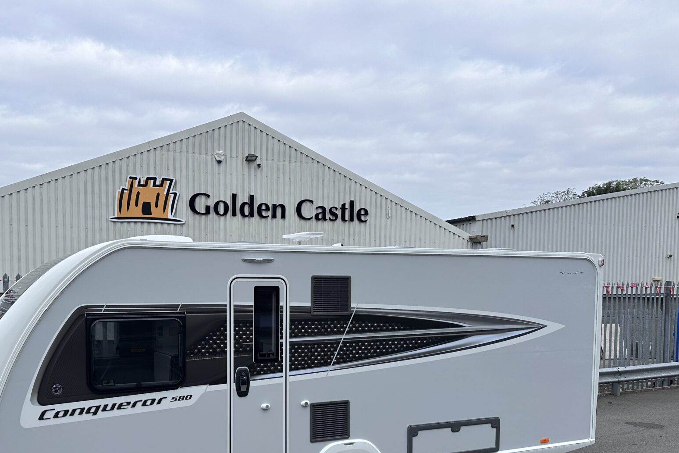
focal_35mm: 33
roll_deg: -0.5
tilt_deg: -1.3
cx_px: 246
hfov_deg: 56.4
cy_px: 329
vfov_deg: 39.1
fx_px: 622
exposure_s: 1/2155
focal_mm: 6.86
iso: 80
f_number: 1.78
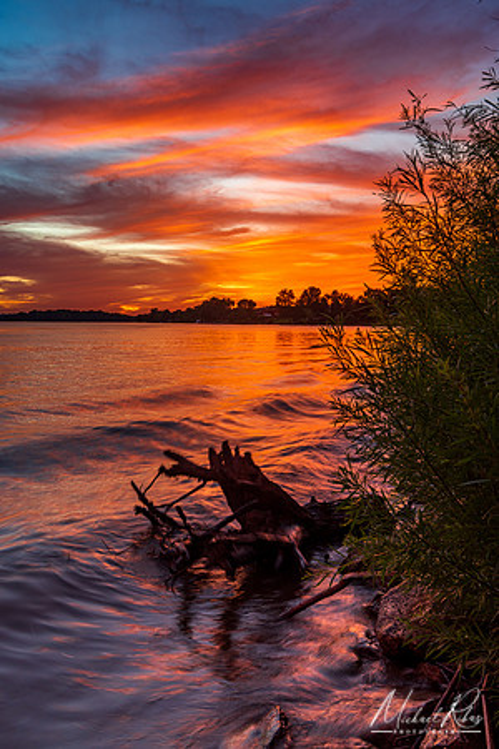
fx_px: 665
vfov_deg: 58.7
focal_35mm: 32
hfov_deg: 41.1
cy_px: 374
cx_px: 250
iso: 64
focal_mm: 32
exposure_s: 1/5
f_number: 13
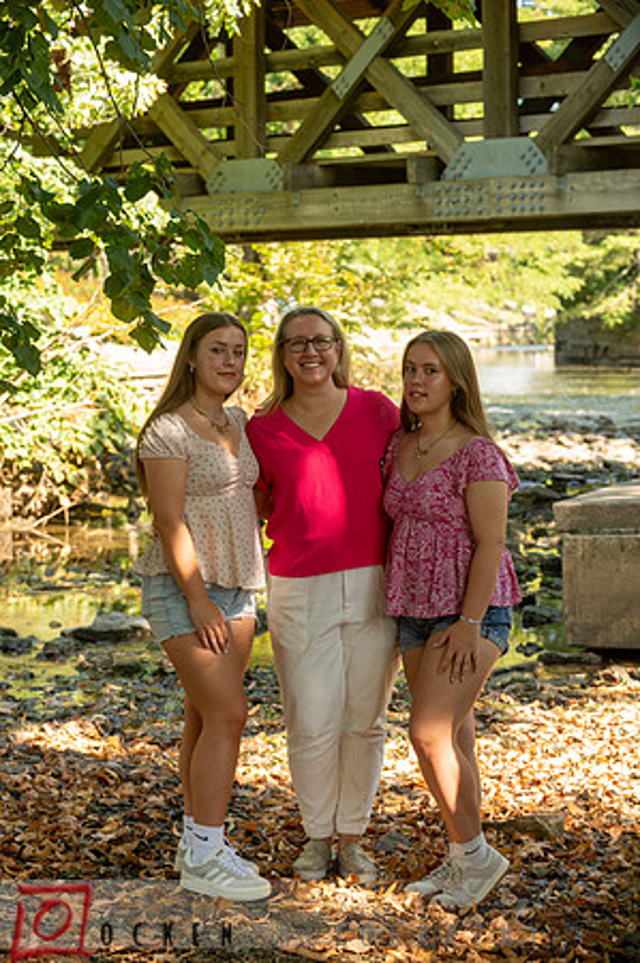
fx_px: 2085
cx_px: 320
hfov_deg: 17.5
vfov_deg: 26.0
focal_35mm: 78
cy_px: 482
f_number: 5
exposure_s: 1/80
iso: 250
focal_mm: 78
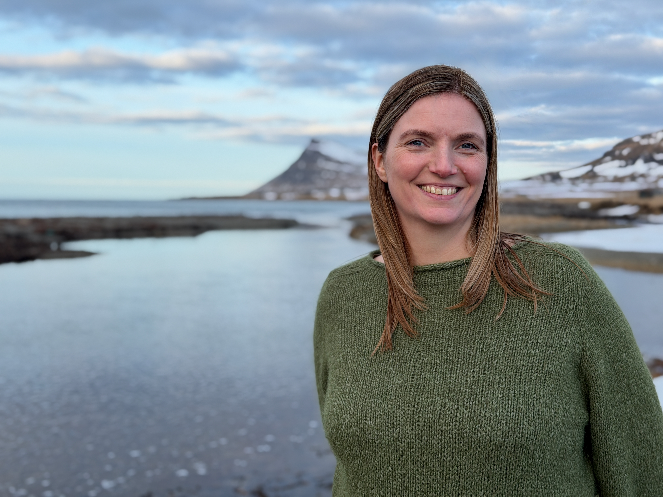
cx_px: 332
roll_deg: +0.4
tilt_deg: -3.3
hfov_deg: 39.7
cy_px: 248
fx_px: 919
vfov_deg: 30.3
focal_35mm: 48
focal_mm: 6.76
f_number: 1.78
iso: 64
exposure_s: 1/1000
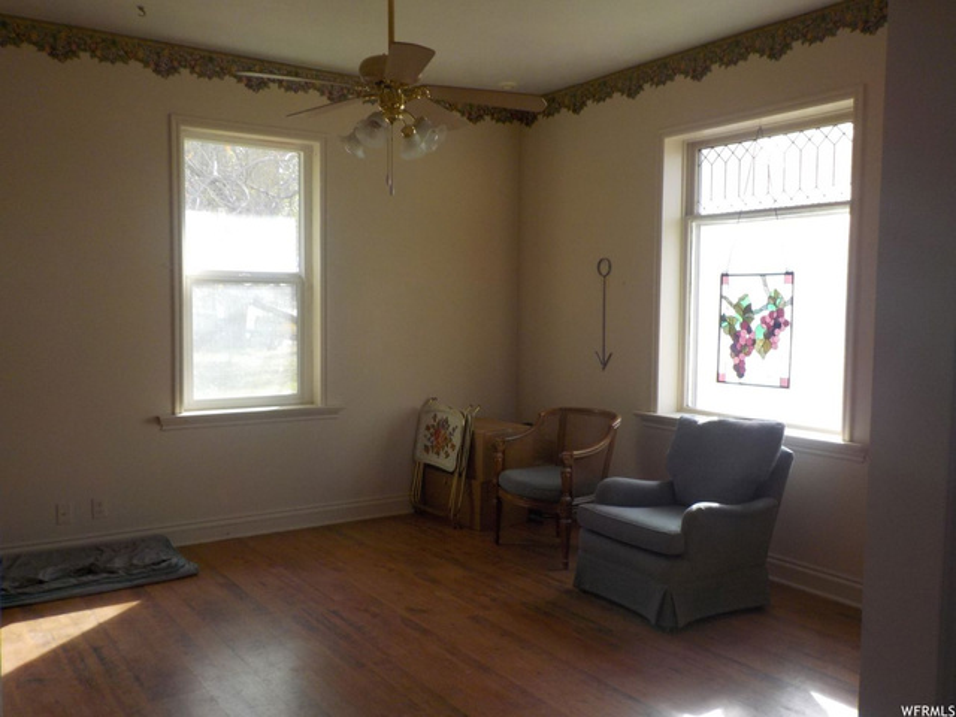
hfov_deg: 60.0
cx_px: 478
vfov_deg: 46.8
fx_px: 829
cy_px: 358
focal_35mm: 30
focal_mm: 4.1
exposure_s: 1/80
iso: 125
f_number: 3.3
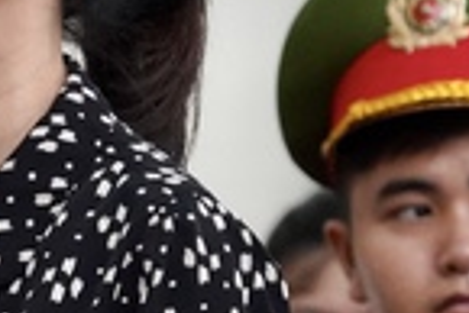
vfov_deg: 1.9
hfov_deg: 2.9
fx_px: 9402
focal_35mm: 721
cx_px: -204
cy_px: 231
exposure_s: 1/160
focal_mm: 163
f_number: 6.3
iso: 5000
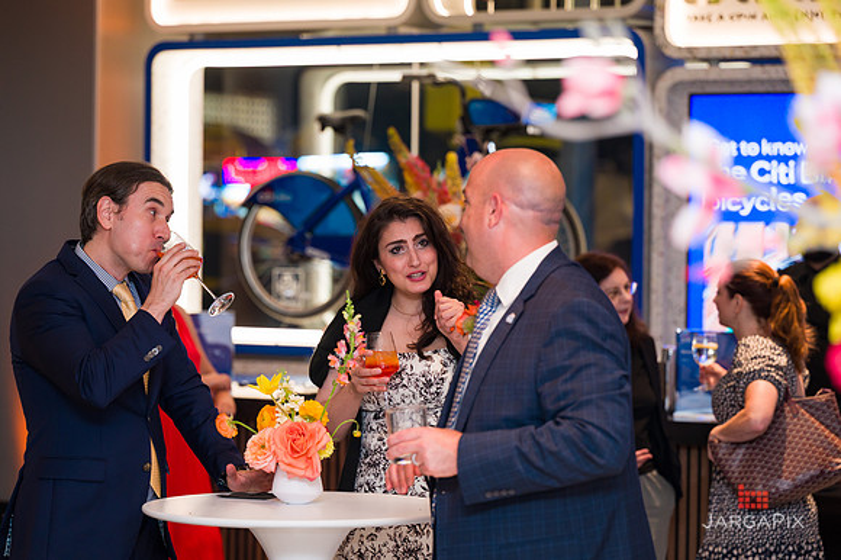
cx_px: 420
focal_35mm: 115
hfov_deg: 17.8
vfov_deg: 11.9
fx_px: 2684
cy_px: 280
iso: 800
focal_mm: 110
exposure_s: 1/160
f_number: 3.2
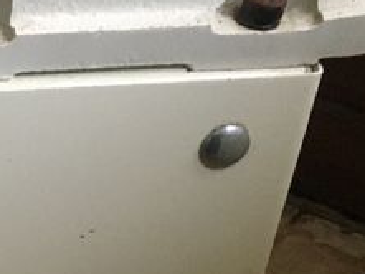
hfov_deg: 13.3
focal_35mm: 131
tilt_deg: -46.1
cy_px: 363
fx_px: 1382
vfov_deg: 11.0
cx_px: -325
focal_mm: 4.15
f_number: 2.2
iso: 200
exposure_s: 1/33
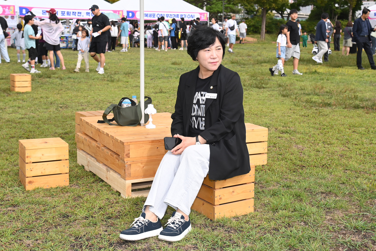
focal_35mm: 44
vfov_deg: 30.5
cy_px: 126
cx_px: 188
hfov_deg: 44.5
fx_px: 460
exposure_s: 1/250
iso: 125
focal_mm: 44
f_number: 7.1
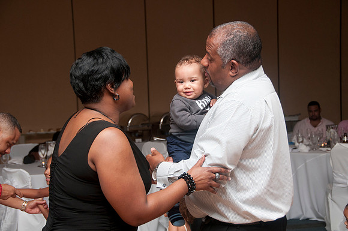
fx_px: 666
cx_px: 174
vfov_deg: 19.7
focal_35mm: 69
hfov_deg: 29.3
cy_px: 116
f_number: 5.6
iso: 400
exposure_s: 1/125
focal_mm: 46
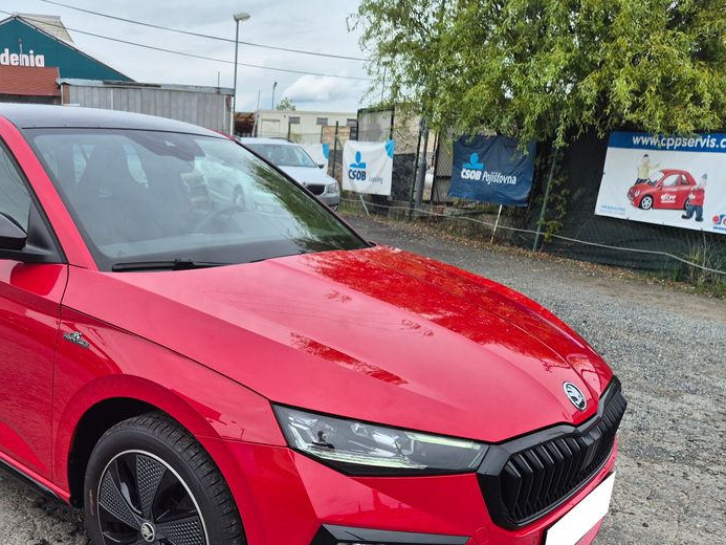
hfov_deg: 52.3
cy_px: 378
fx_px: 713
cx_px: 213
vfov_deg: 41.1
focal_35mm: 34
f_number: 1.8
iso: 25
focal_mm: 5.4
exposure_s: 1/950
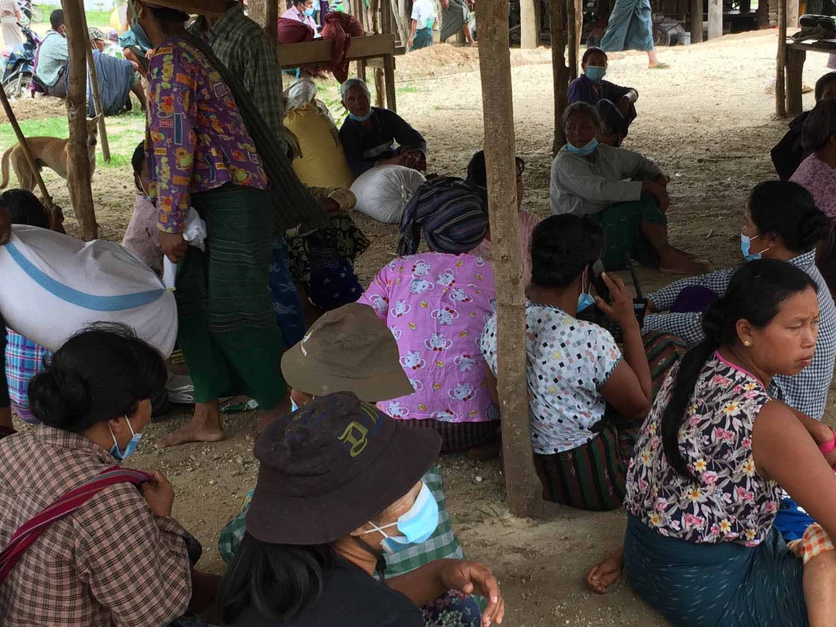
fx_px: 1376
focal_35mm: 57
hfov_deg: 33.7
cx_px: 480
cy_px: 432
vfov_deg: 25.5
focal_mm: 4.15
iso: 32
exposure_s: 1/150
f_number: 2.2
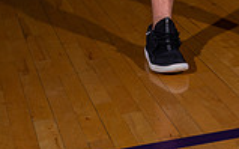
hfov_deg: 16.6
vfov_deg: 9.6
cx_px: 213
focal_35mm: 124
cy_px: -178
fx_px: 807
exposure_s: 1/125
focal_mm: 43
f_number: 5.6
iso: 200
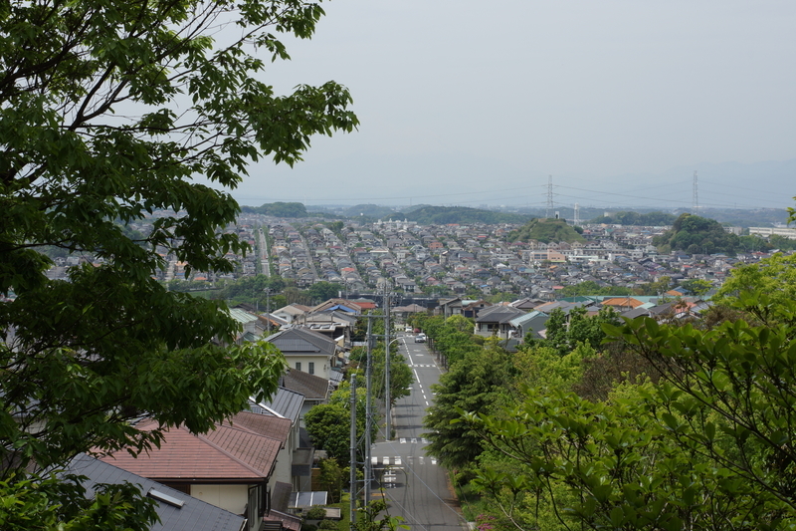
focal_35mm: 75
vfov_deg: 18.2
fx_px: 1658
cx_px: 398
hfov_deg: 27.0
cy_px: 266
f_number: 13
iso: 100
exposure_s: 1/160
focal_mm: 50
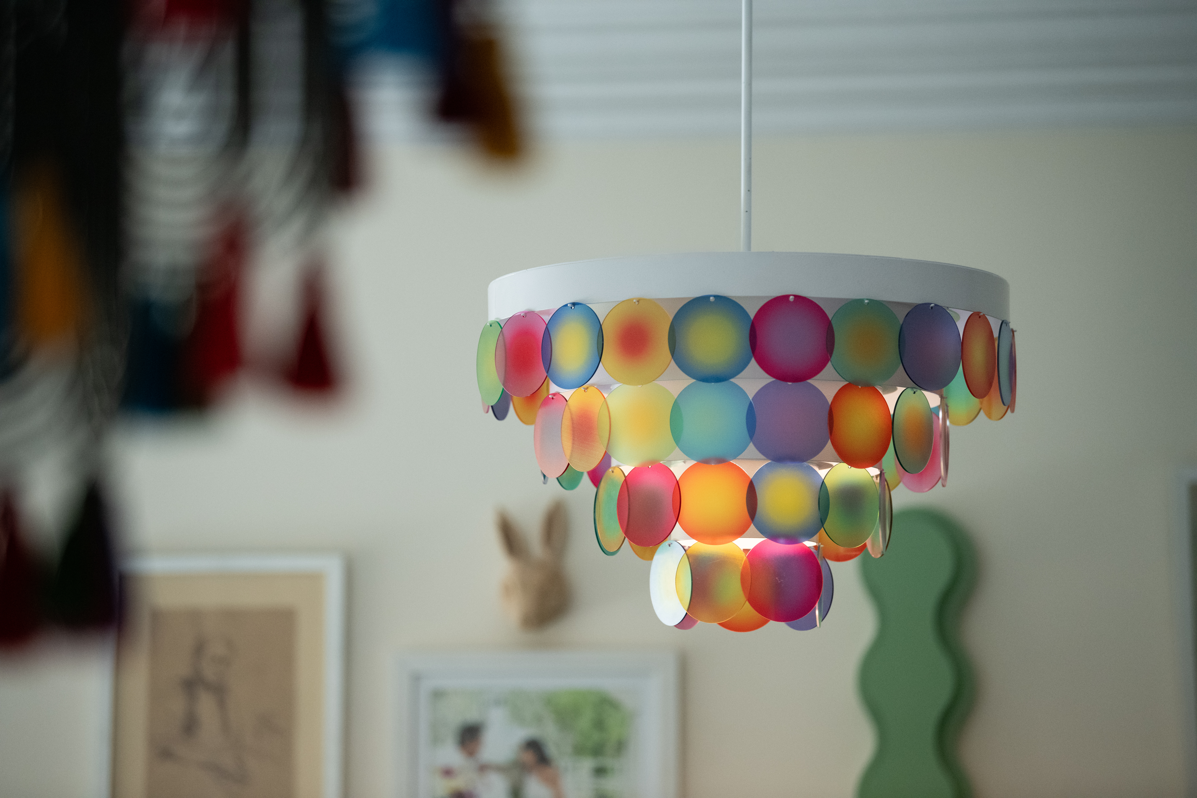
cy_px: 399
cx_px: 598
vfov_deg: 9.1
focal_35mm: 150
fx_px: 4987
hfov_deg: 13.7
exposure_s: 1/250
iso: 2500
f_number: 2.8
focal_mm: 150
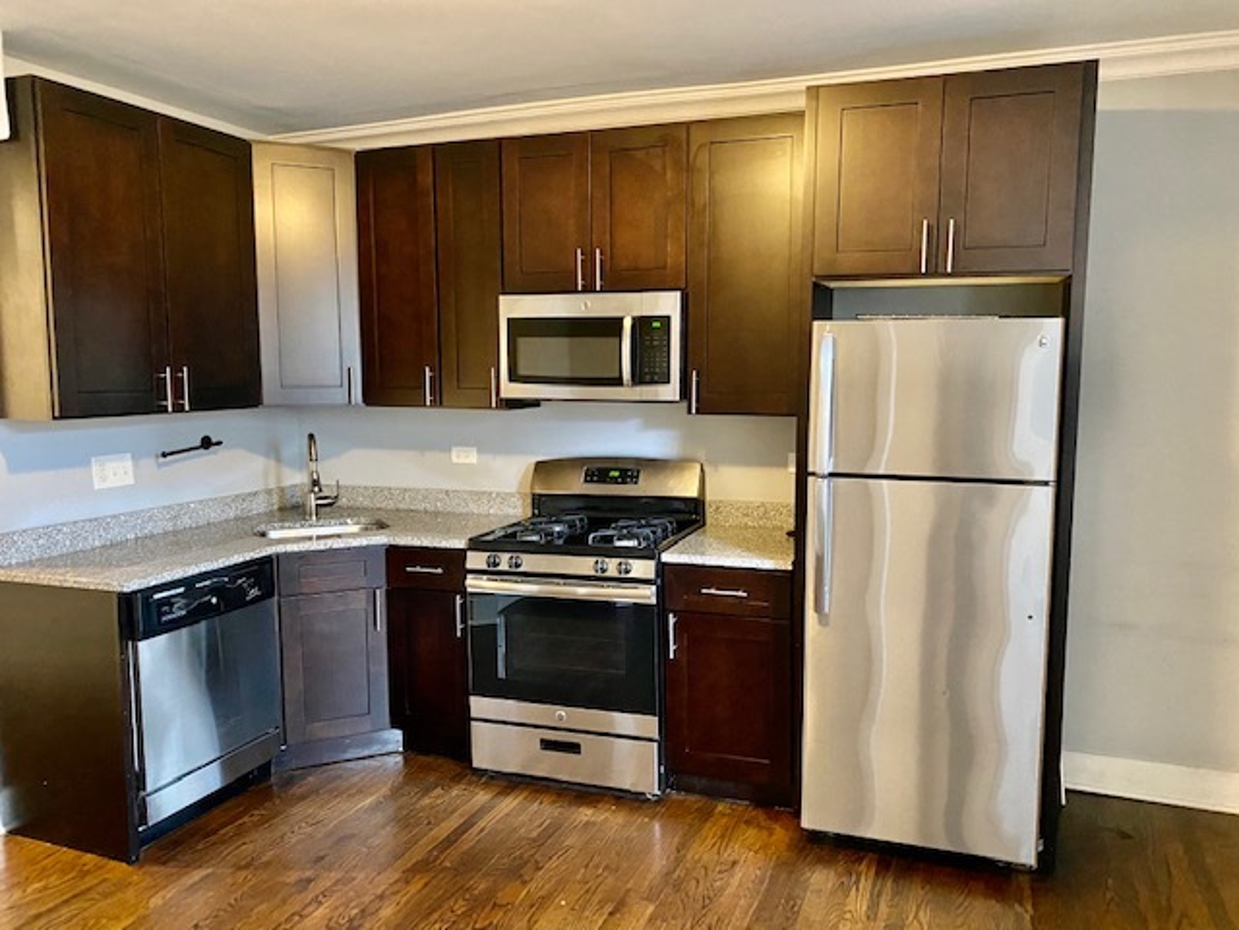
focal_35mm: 26
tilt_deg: -4.9
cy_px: 465
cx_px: 620
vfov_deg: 53.1
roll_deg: -0.2
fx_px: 931
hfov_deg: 67.3
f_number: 1.8
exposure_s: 1/30
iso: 640
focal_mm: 4.25
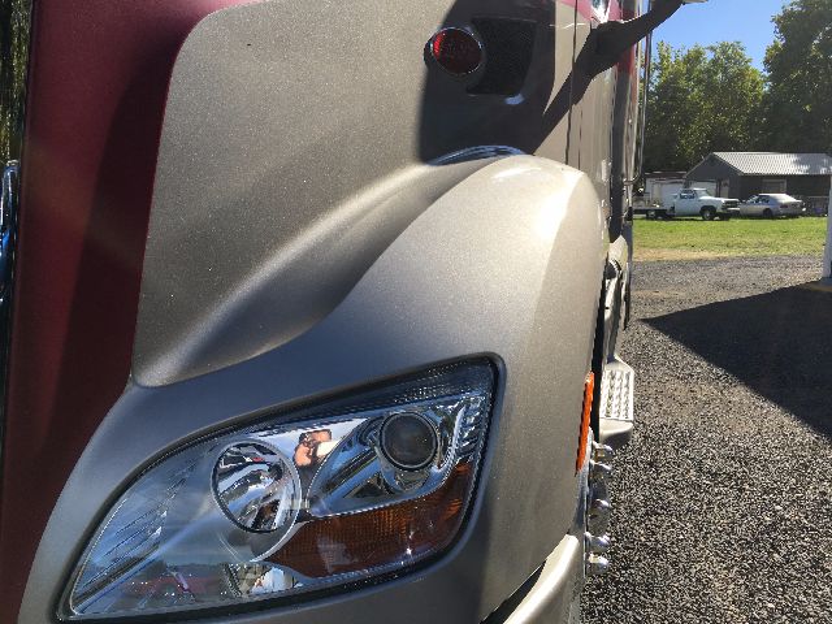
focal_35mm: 29
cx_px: 416
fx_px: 697
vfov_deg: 48.2
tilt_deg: -9.1
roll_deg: +0.0
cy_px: 312
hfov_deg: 61.7
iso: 25
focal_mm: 4.15
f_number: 2.2
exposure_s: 1/1183
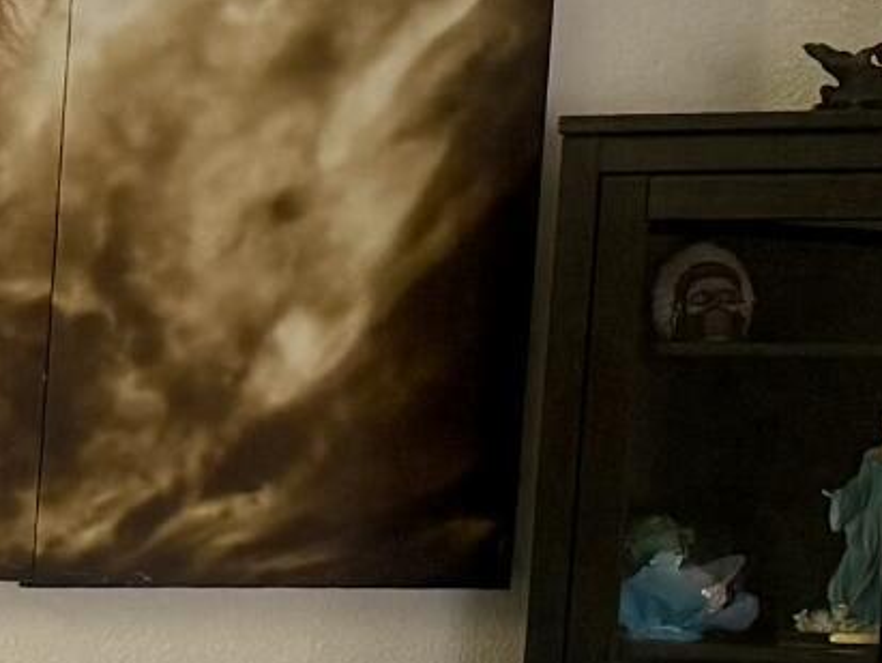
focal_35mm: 175
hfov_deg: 10.1
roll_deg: -1.8
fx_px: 4463
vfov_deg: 8.3
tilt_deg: -7.6
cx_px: -1127
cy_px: 1032
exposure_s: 1/149
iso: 200
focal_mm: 6.76
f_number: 1.78
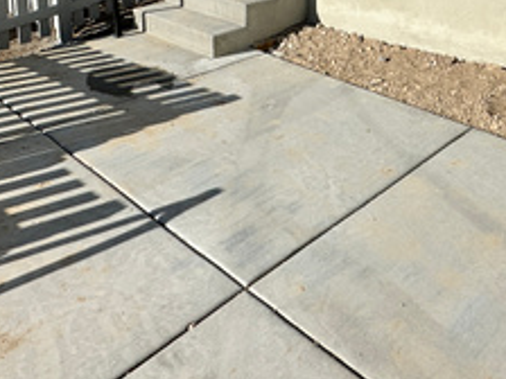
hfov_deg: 45.1
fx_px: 585
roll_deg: +1.2
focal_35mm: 40
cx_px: 384
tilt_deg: -6.0
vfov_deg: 30.2
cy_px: -83
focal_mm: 2.22
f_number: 2.2
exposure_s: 1/6494
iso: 50
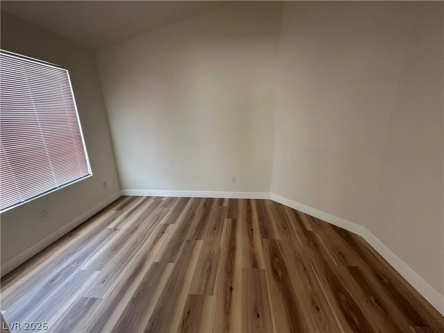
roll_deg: +1.4
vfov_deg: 85.7
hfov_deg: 102.1
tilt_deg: -15.0
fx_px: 180
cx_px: 222
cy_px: 166
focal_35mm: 14
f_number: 2.2
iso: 250
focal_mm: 2.22
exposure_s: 1/121
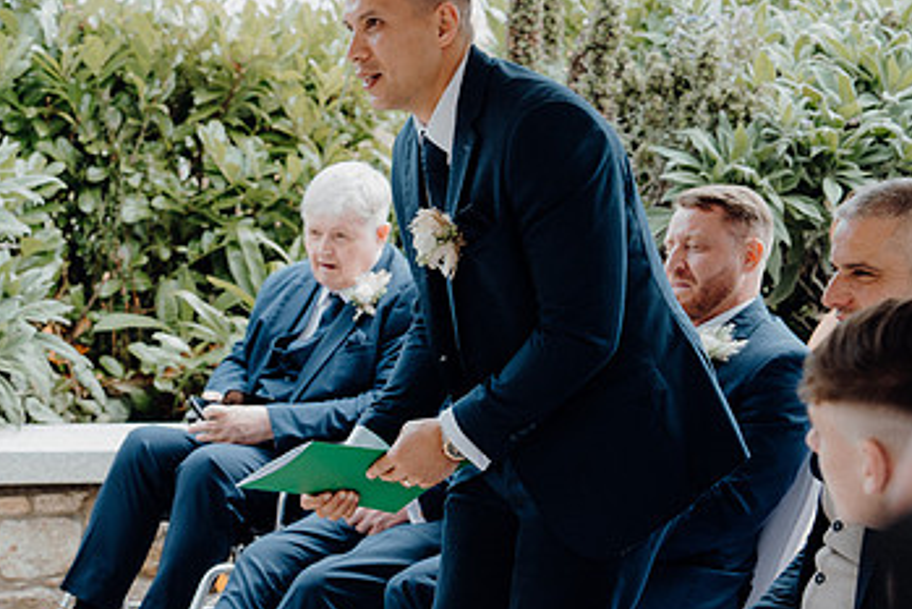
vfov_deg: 16.5
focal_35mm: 83
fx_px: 2103
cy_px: 372
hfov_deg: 24.4
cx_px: 319
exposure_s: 1/200
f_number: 3.5
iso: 125
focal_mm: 50
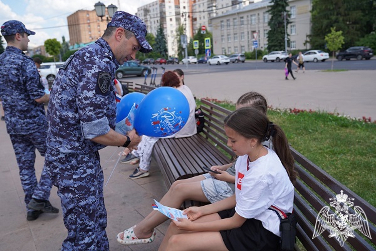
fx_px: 334
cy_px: 126
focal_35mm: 32
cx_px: 188
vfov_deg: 41.1
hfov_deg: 58.7
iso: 100
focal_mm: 32
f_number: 4.5
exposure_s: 1/400
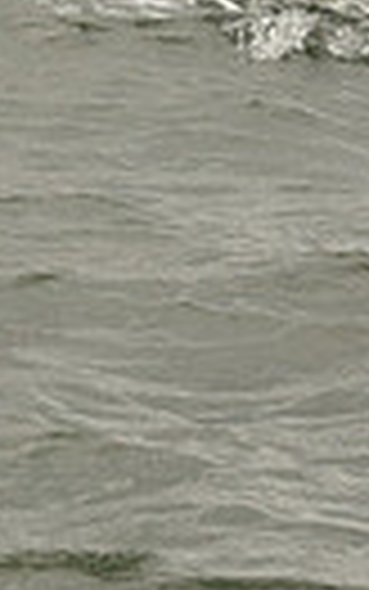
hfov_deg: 4.0
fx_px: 5095
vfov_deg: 6.5
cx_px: -801
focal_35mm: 317
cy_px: -241
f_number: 9
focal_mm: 70
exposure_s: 1/640
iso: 250
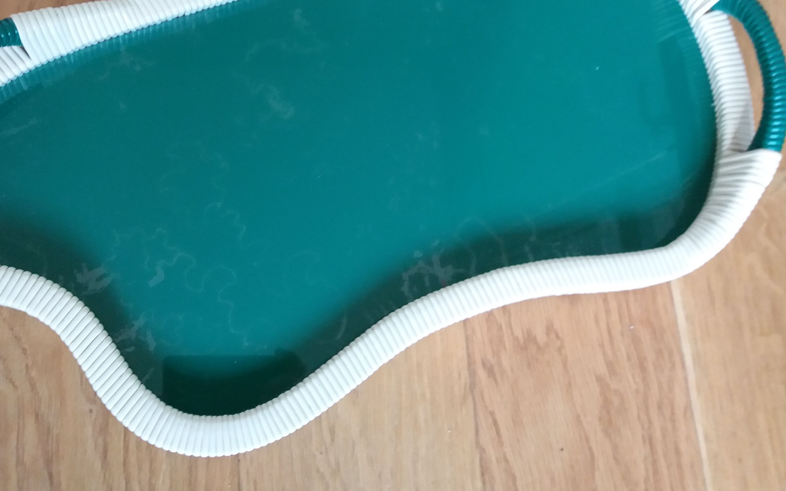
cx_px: 344
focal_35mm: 40
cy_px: 138
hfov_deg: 49.2
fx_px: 857
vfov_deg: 31.5
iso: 200
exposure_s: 1/25
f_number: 1.9
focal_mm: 3.7
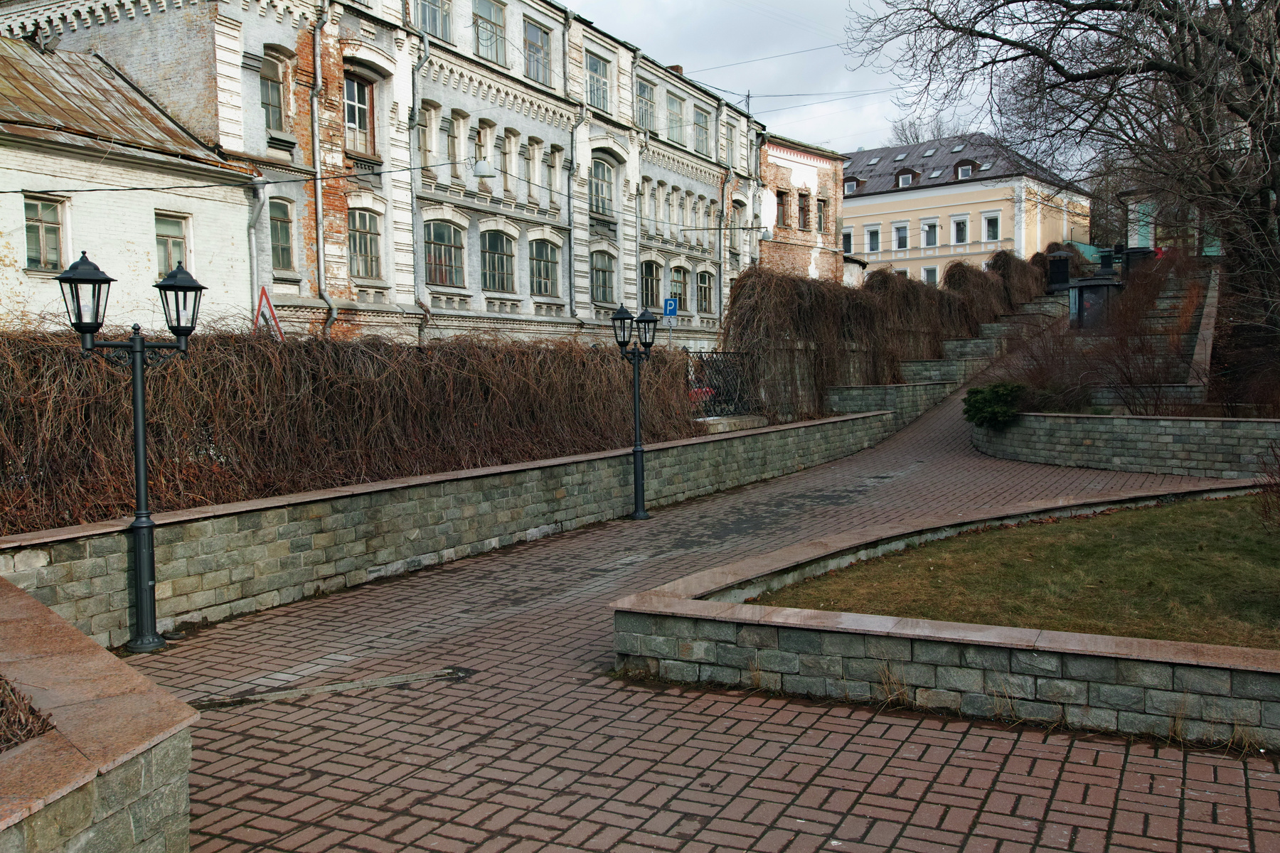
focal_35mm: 30
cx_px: 640
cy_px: 426
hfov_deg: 61.9
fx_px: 1067
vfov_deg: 43.6
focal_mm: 20
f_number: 9
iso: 100
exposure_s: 1/100
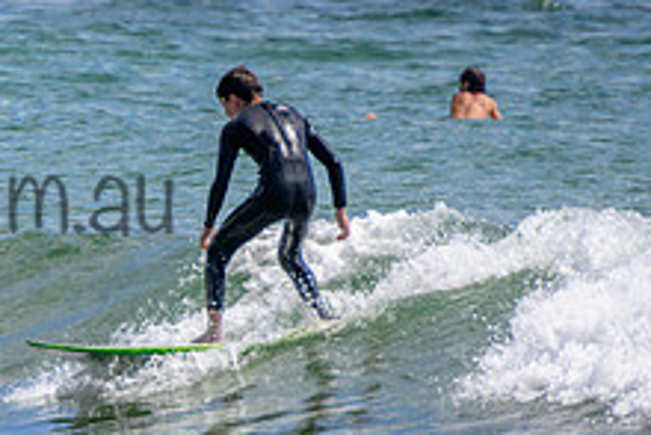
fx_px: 26237
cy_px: 246
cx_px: -420
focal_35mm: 1450
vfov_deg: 0.9
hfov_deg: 1.4
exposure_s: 1/2000
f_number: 5.6
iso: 280
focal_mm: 400
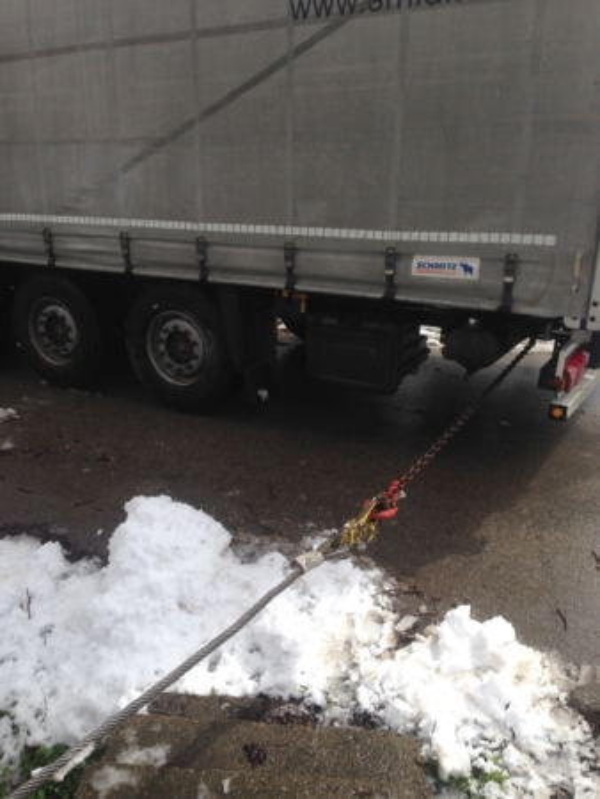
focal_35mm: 33
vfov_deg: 55.3
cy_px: 400
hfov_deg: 43.0
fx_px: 762
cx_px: 300
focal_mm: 4.12
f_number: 2.4
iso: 50
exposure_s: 1/1642
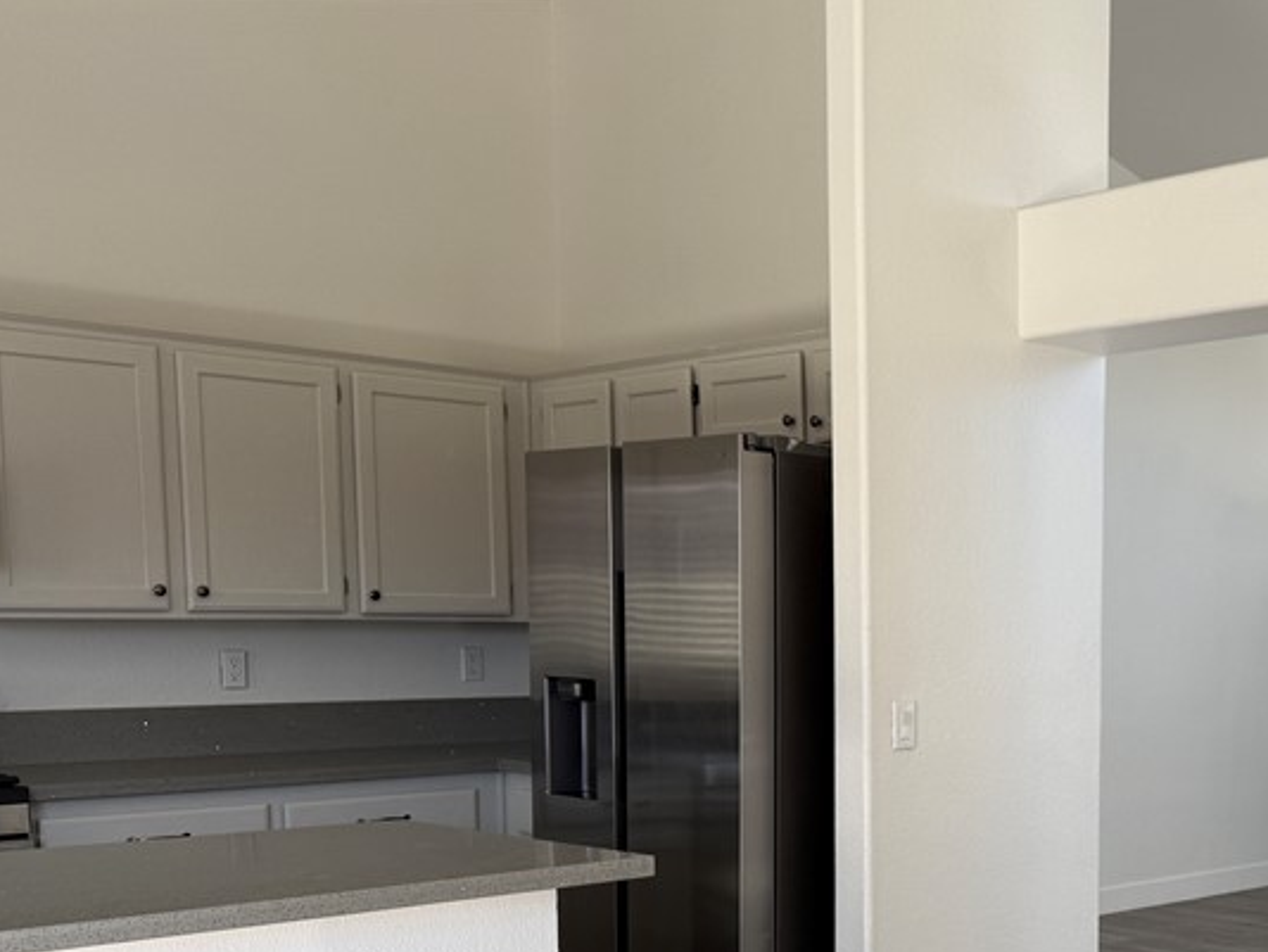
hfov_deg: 39.0
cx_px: 1080
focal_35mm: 46
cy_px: 795
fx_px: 1686
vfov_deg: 30.6
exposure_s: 1/367
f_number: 1.78
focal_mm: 6.76
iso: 80
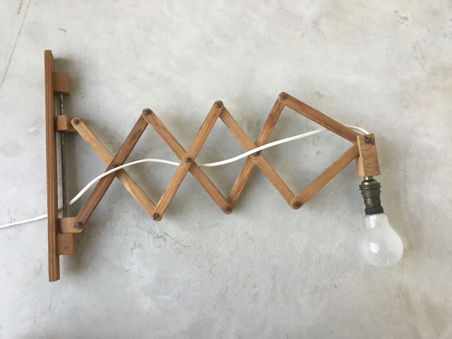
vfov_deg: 45.4
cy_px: 170
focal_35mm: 31
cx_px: 226
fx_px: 405
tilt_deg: -82.6
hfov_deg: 58.4
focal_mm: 3.3
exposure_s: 1/33
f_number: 2.4
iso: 50
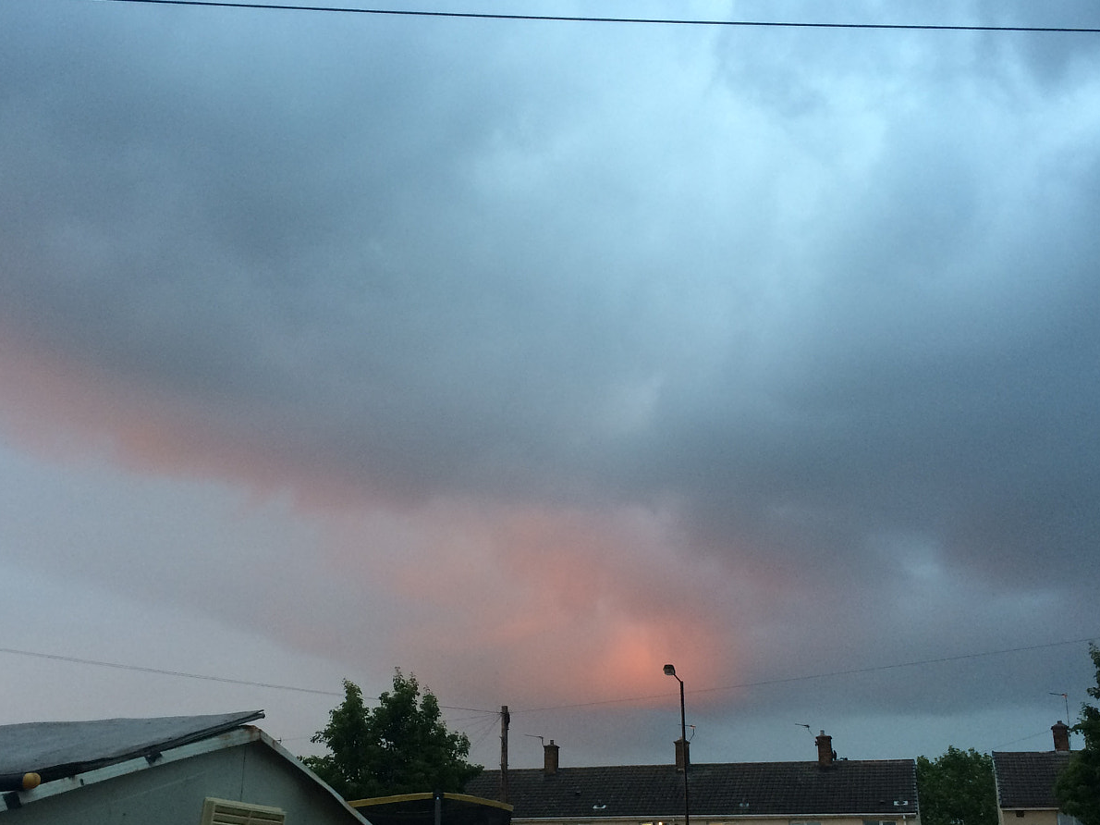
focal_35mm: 39
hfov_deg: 47.9
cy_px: 518
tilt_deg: +19.4
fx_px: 1239
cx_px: 529
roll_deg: +0.2
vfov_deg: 36.6
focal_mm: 4.15
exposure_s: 1/33
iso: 40
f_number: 2.2
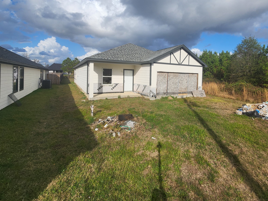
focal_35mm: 17
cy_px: 79
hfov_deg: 90.5
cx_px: 152
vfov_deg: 73.8
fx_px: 132
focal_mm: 2.2
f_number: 2.2
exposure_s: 1/2730
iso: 50
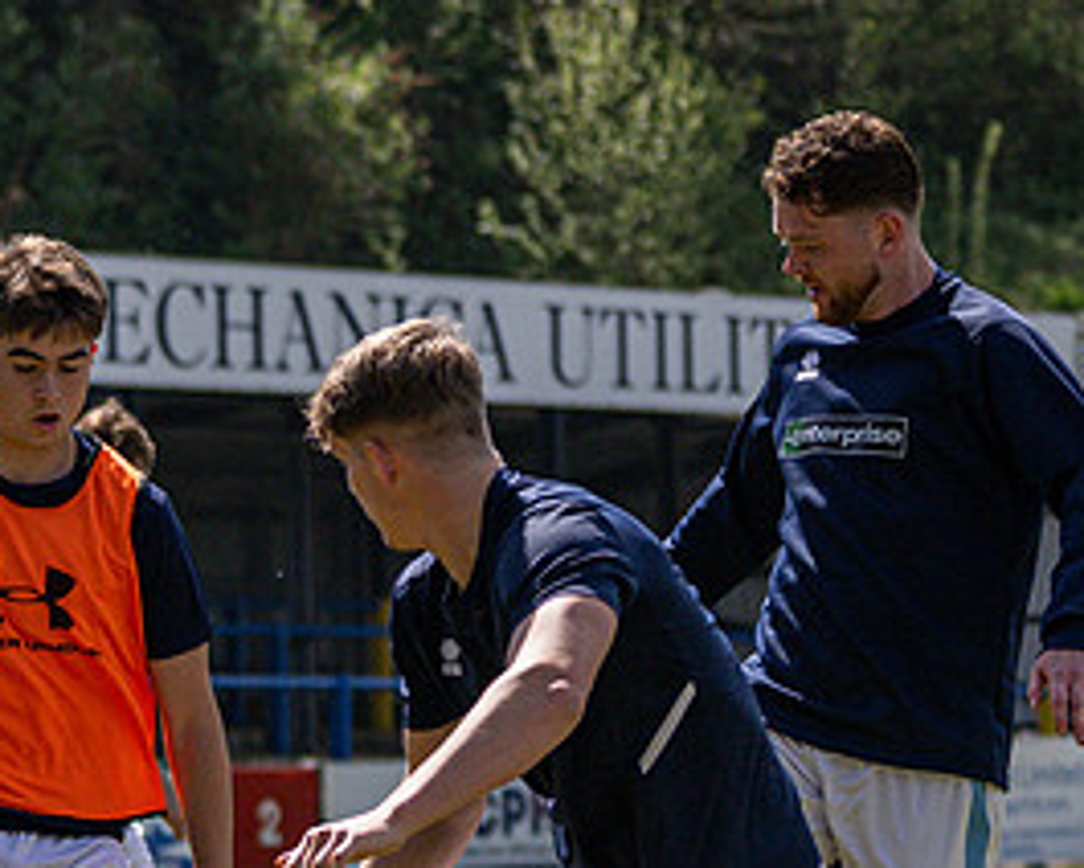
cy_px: 598
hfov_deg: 6.7
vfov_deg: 5.4
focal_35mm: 288
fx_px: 9240
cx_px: 207
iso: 400
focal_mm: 56
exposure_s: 1/8000
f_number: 2.5
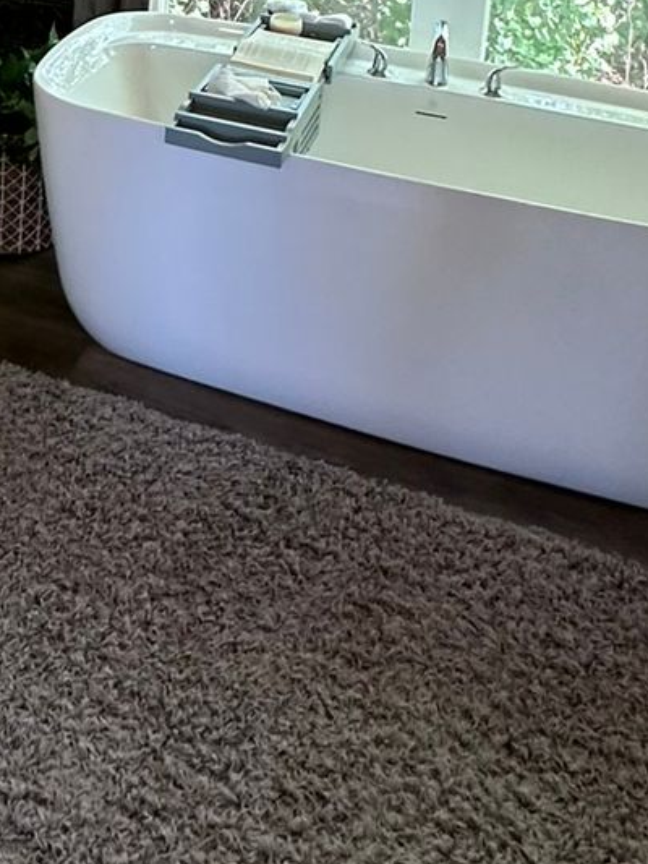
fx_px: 1223
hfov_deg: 28.0
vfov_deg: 31.8
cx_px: 3
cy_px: -194
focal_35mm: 49
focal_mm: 2.22
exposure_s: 1/120
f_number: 2.2
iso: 250
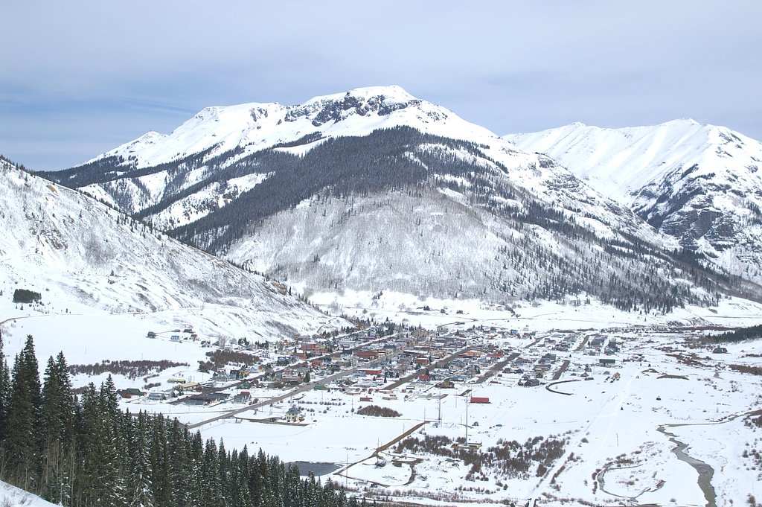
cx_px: 381
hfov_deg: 37.9
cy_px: 254
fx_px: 1110
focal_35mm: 52
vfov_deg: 25.7
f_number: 5.6
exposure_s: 1/2500
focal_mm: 35
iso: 200
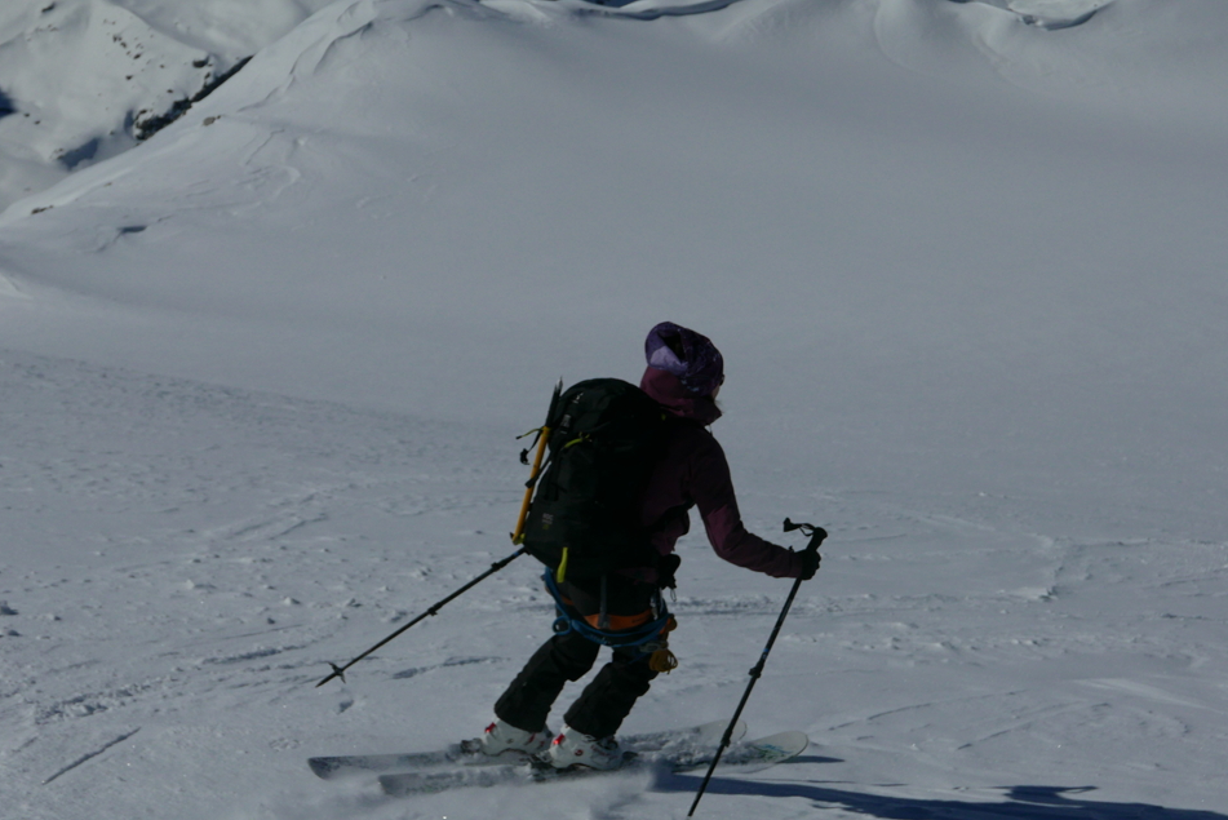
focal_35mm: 68
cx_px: 728
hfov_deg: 29.6
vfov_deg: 20.0
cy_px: 409
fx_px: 2321
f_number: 5.6
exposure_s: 1/8000
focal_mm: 24.5
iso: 200
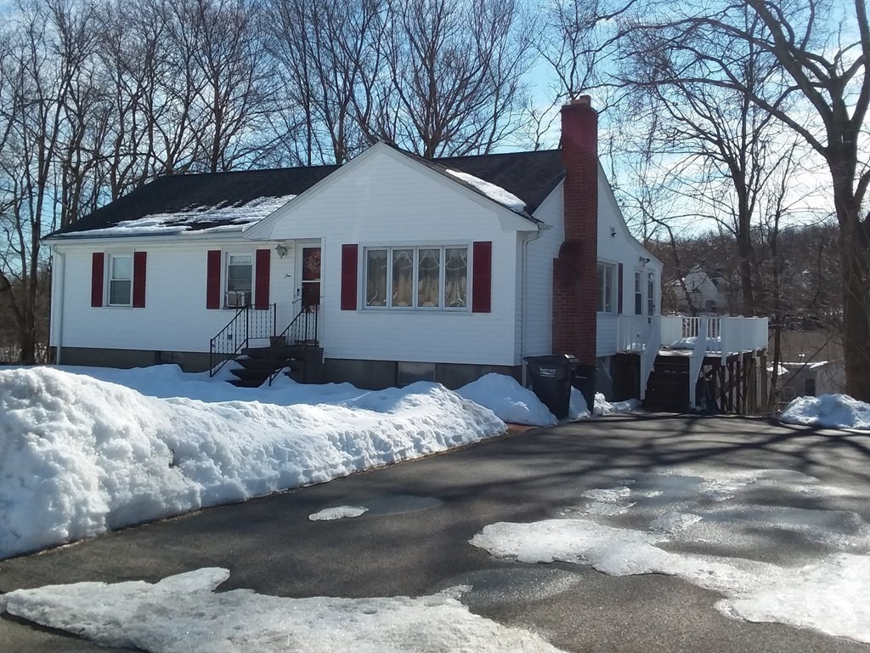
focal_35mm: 29
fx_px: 729
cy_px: 326
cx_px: 435
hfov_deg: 61.7
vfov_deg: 48.2
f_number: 1.9
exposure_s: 1/2060
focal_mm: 2.47
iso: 40
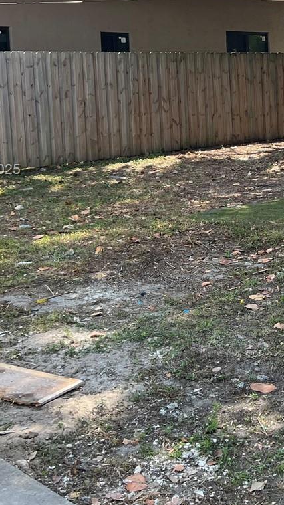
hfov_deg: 18.9
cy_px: 171
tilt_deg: -5.6
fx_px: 803
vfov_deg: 34.6
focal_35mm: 60
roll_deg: +2.6
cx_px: 341
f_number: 1.5
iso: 50
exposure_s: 1/763
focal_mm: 5.7
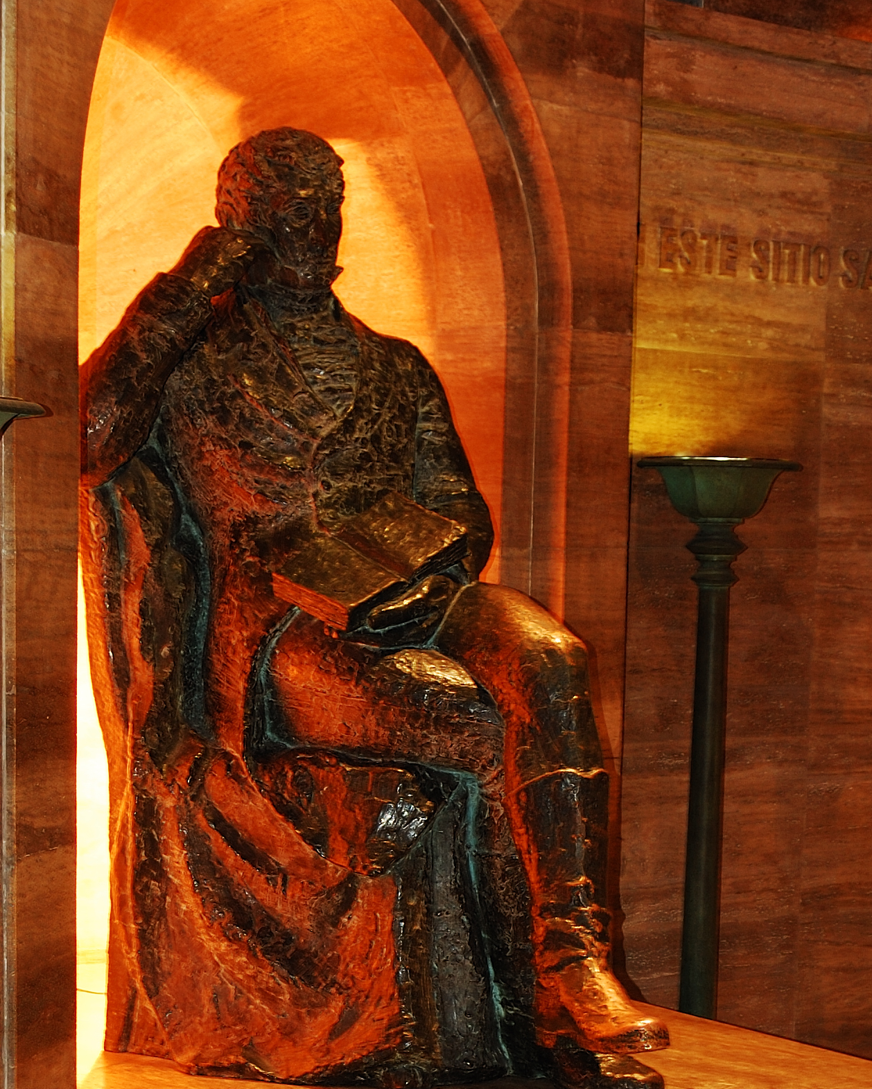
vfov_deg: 30.0
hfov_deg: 24.6
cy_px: 813
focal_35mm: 62
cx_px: 358
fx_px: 1996
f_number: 4.5
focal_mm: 23
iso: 200
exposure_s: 1/4
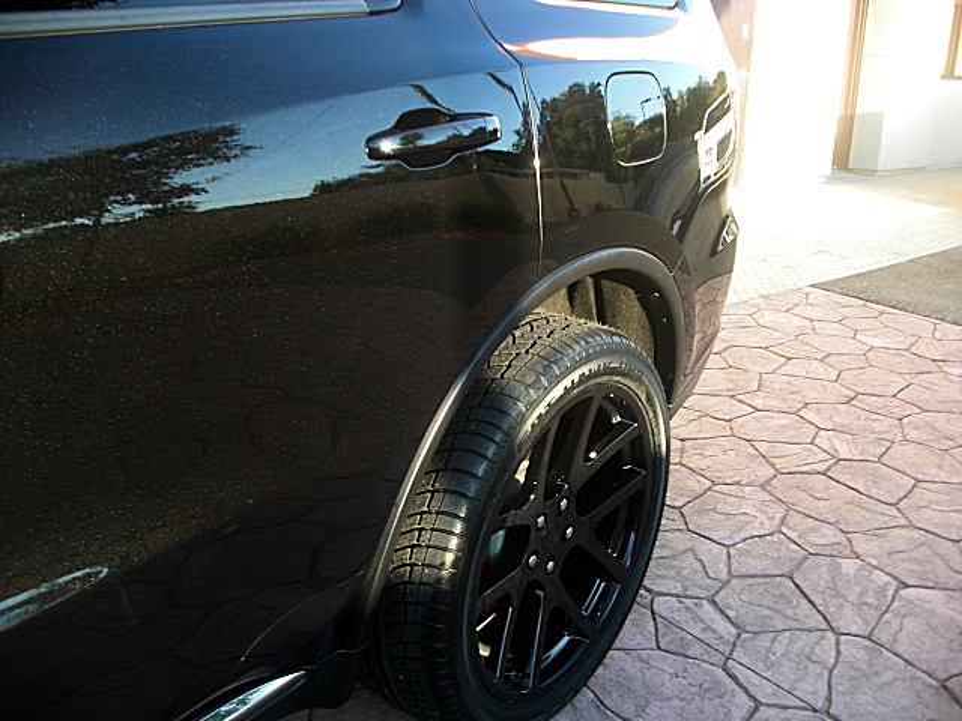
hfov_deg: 51.4
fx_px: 1000
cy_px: 360
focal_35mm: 36
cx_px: 481
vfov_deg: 39.7
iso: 50
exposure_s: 1/80
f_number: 2.8
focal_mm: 6.3
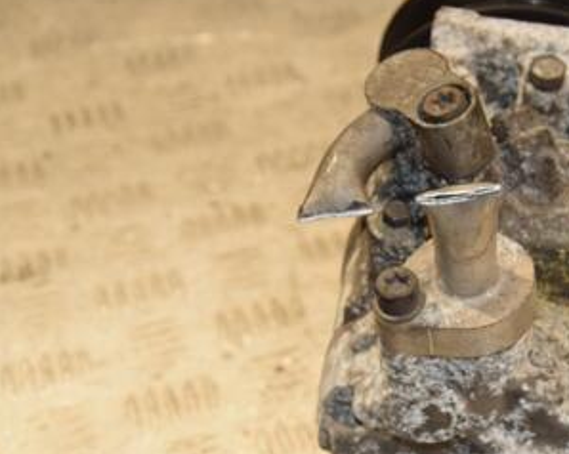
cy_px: 294
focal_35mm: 136
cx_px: 433
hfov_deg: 14.1
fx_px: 2289
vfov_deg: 11.3
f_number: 6.3
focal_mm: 48
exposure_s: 1/200
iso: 800
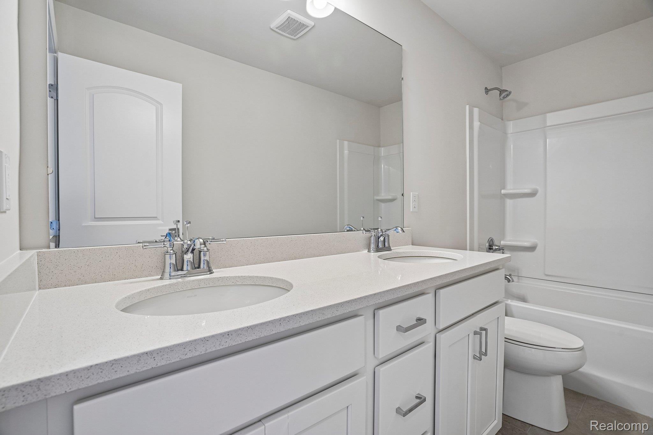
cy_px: 218
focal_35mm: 16
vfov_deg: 73.7
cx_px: 326
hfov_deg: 96.7
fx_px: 290
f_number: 8
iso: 400
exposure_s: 1/20
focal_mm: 16
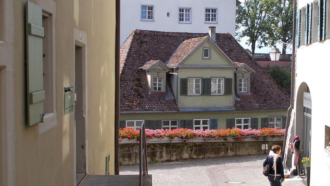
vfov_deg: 16.8
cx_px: 226
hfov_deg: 29.1
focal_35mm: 72
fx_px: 630
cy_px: 108
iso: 80
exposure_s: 1/400
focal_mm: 5.3
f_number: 3.4
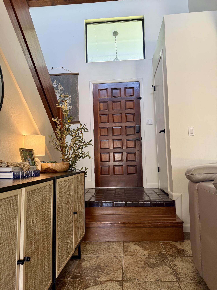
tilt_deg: +3.8
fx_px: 201
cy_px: 145
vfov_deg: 71.6
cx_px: 108
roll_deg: +0.8
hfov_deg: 56.8
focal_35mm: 24
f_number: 1.78
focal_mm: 6.76
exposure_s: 1/60
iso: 100
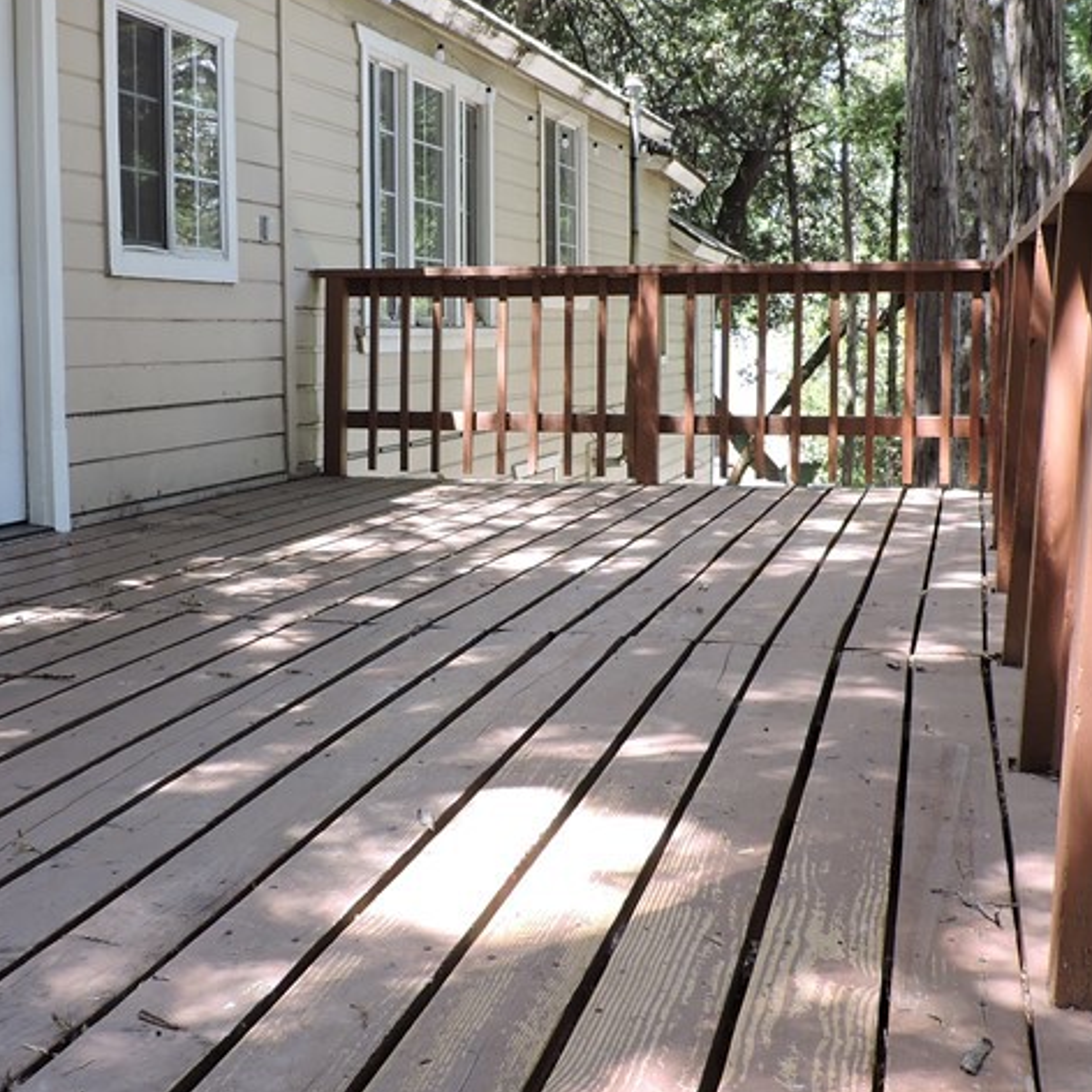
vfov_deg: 36.7
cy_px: 447
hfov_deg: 36.7
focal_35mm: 46
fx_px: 1642
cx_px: 458
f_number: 3
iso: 100
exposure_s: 1/80
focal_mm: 4.3
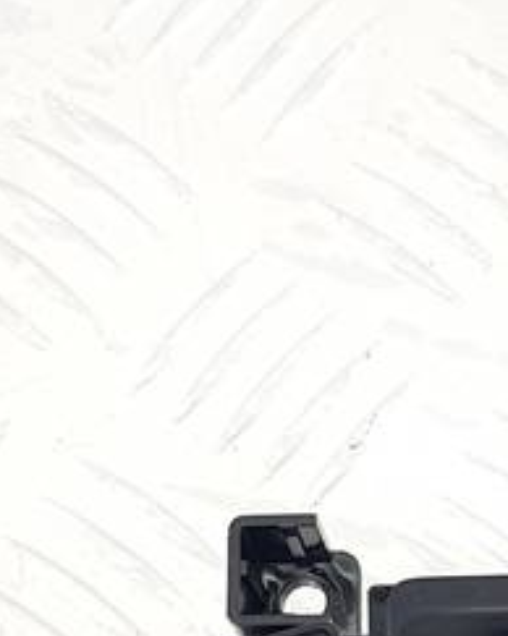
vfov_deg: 17.2
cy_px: 749
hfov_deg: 14.1
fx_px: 2013
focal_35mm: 107
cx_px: 534
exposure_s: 1/50
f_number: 1.7
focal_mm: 4.2
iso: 40
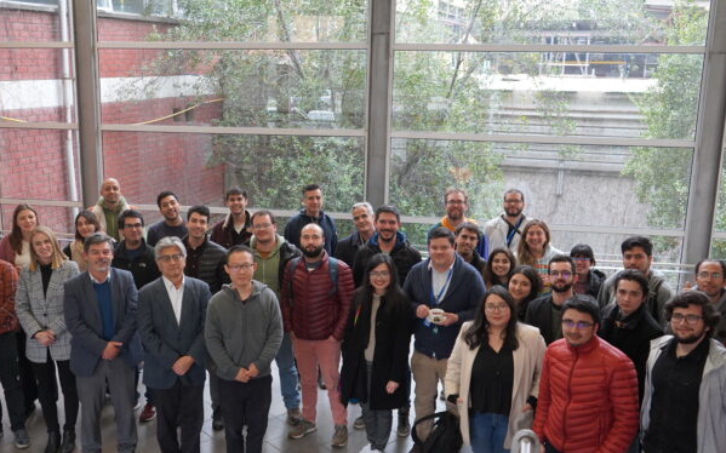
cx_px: 308
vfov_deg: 34.4
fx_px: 732
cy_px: 235
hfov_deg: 52.6
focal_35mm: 37
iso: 2500
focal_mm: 29
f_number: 4
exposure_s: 1/160
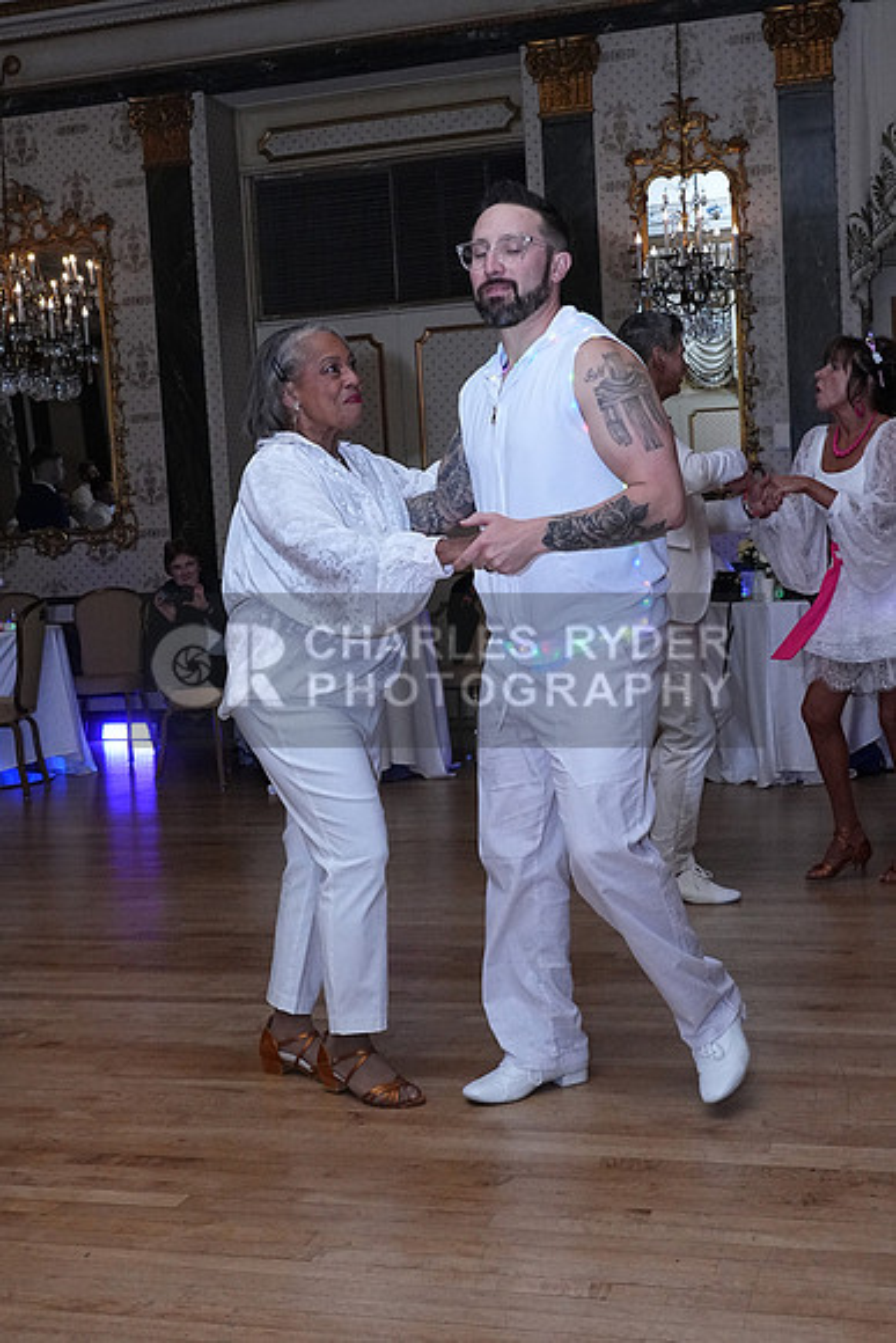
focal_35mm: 43
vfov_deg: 45.4
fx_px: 1604
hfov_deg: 31.2
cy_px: 672
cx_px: 448
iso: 5000
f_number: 7.1
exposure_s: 1/200
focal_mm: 29
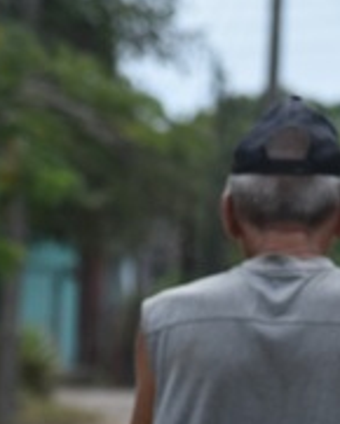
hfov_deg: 2.6
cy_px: 501
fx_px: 7465
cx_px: 410
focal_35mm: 594
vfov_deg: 3.3
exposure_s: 1/640
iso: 200
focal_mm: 110
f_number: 6.3
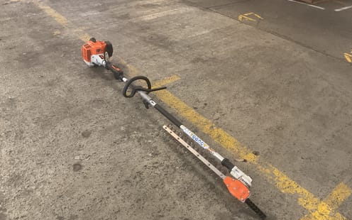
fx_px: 297
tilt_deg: -37.9
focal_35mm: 31
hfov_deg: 61.2
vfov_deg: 40.5
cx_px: 177
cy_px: 127
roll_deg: -2.9
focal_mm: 3
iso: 320
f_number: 1.8
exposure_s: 1/33
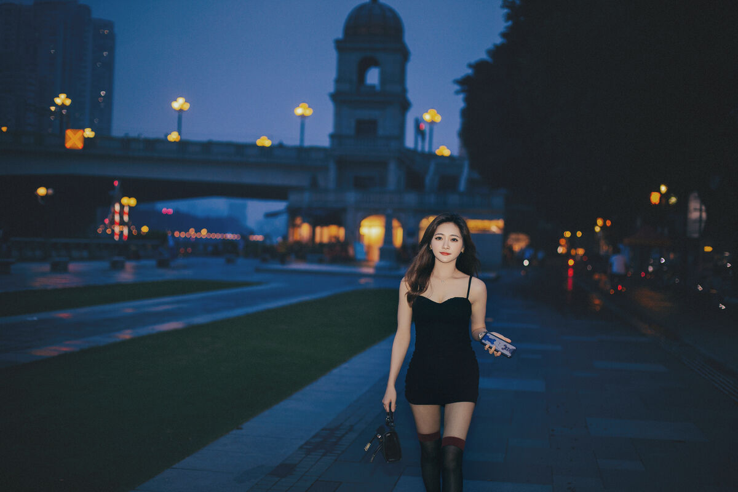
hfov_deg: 39.6
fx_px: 1025
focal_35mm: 50
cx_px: 369
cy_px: 246
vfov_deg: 27.0
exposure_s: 1/100
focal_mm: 50
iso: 200
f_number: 2
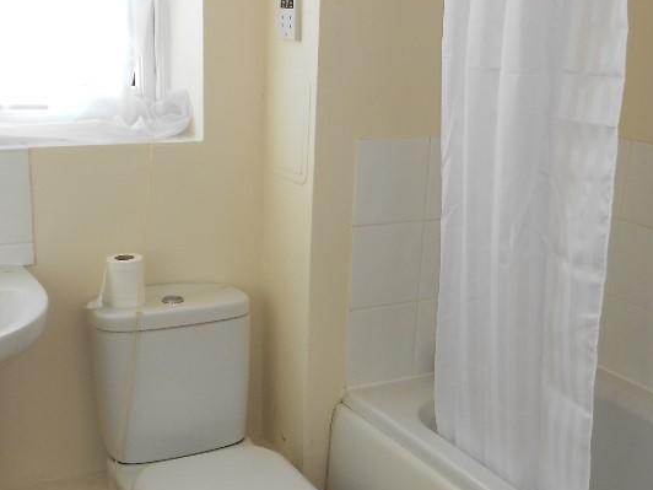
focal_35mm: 50
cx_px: 352
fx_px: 943
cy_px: 341
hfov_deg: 38.2
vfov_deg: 28.8
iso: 80
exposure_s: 1/100
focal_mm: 4.6
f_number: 3.2
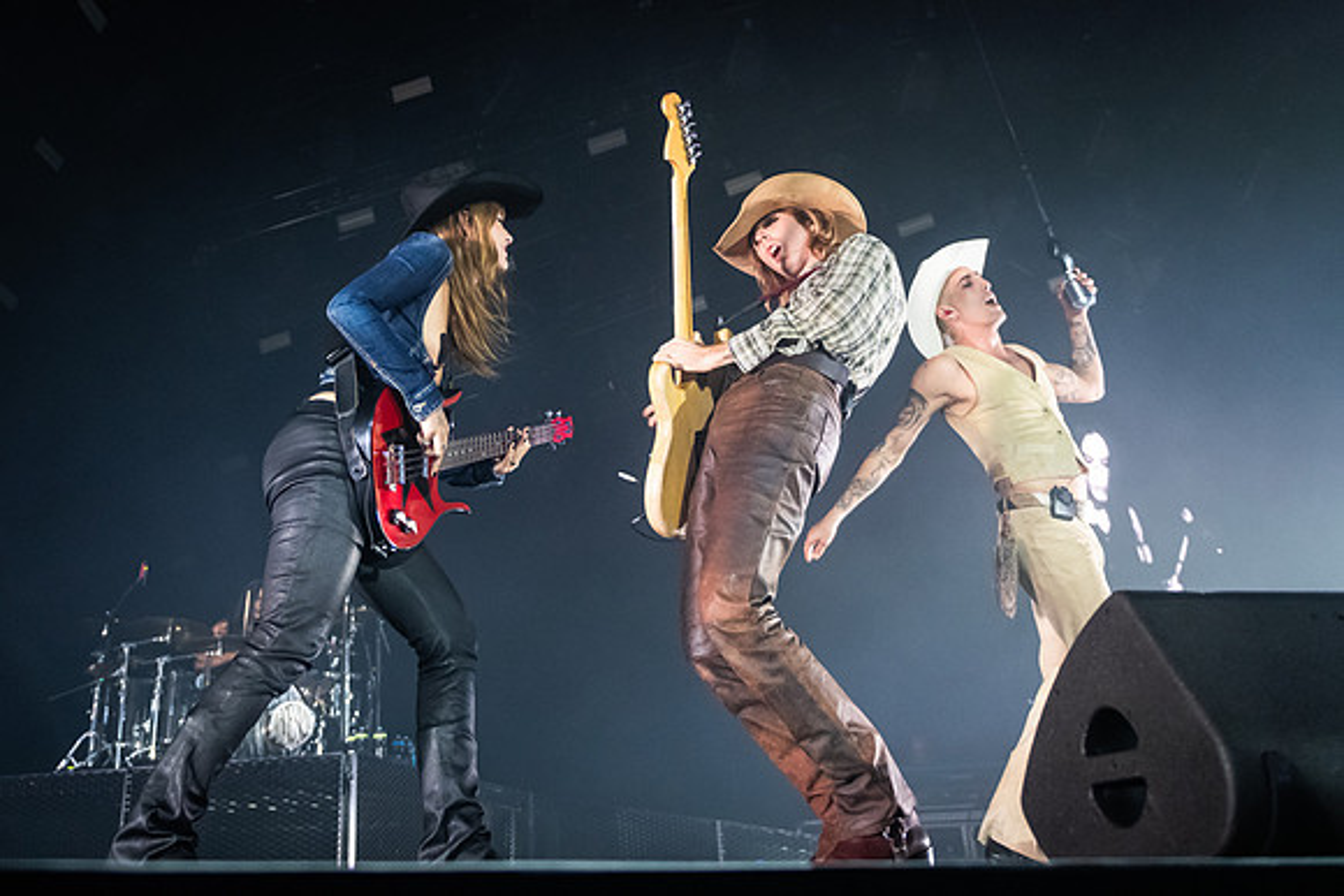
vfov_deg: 34.5
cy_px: 265
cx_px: 495
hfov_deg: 50.1
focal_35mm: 38
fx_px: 1421
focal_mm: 26
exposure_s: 1/1600
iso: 3200
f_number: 2.8
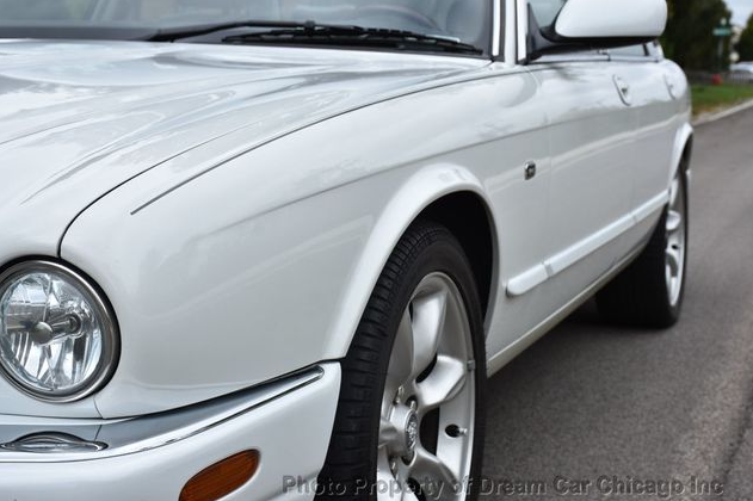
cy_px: 253
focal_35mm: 64
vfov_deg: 21.2
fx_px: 1338
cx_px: 379
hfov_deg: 31.4
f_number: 8
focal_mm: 42
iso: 180
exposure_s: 1/500
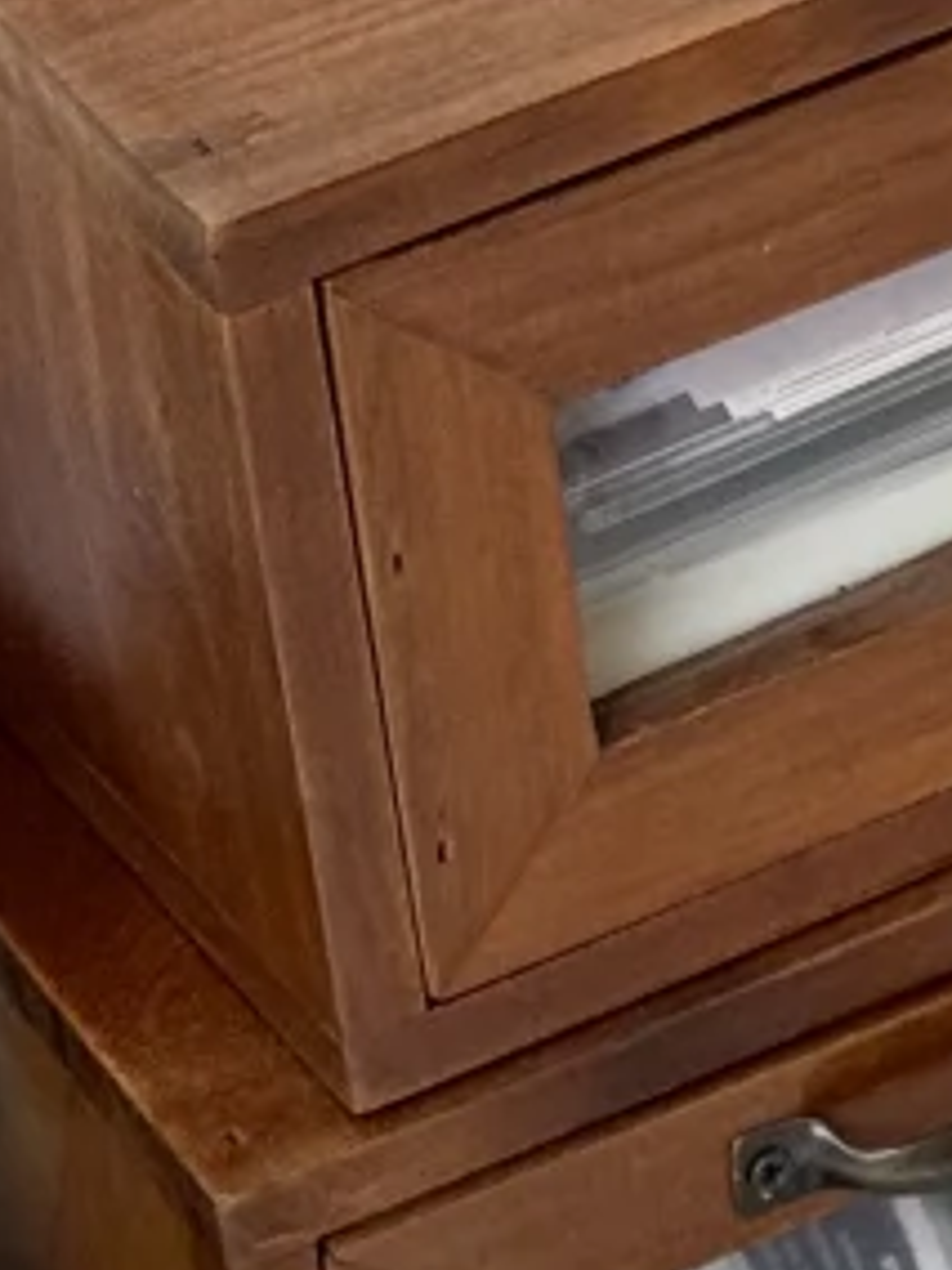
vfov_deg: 7.9
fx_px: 8911
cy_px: 2263
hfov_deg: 6.0
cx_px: 1672
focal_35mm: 243
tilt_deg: -47.8
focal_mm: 6.76
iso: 64
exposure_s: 1/331
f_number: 1.78
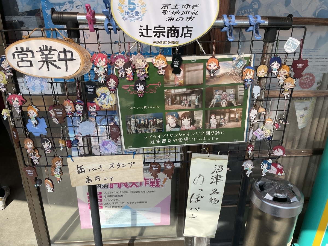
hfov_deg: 67.3
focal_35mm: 26
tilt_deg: -21.9
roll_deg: -1.1
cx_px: 164
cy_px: 123
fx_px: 246
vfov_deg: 53.1
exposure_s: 1/2257
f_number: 1.6
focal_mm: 4.2
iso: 32
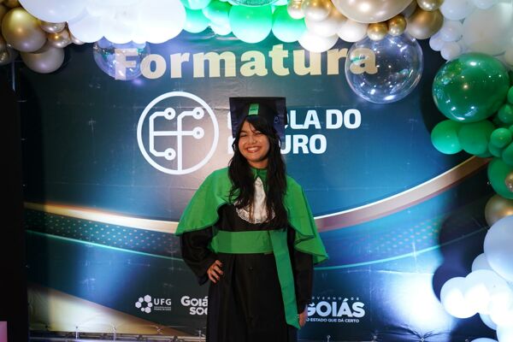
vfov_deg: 42.3
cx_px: 256
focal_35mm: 31
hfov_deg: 60.3
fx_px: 442
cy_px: 171
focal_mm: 31
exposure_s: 1/100
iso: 1600
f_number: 4
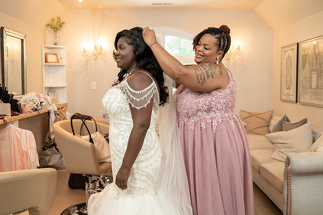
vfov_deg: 37.3
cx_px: 162
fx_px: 319
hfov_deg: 53.7
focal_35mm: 36
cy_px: 108
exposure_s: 1/100
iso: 1600
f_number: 4
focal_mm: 35
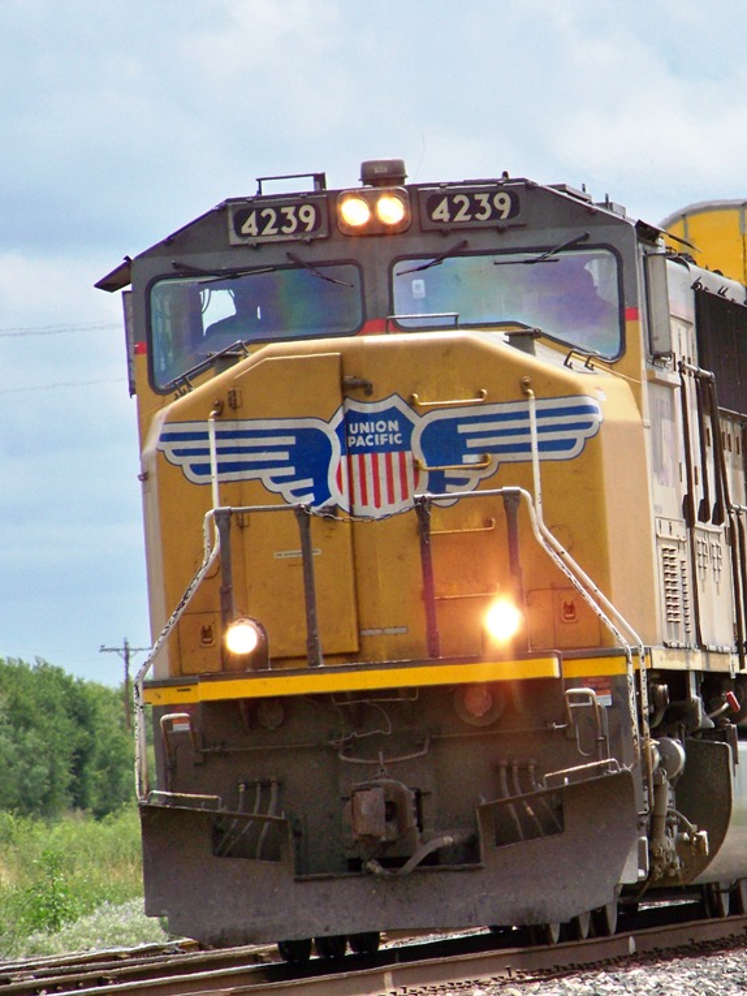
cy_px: 499
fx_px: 15245
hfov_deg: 2.8
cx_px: 584
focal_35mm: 530
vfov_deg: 3.7
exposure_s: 1/1000
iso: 250
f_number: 4.8
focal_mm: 70.2
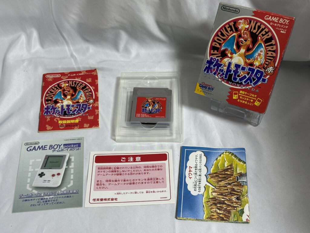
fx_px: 430
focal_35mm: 48
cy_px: 116
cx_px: 155
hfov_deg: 39.7
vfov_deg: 30.3
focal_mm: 6.76
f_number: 1.78
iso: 64
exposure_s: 1/78
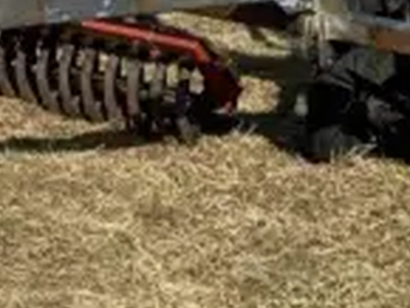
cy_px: -328
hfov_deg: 10.6
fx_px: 2039
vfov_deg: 8.2
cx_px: -370
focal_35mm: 172
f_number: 1.5
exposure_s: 1/4444
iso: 50
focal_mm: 5.7
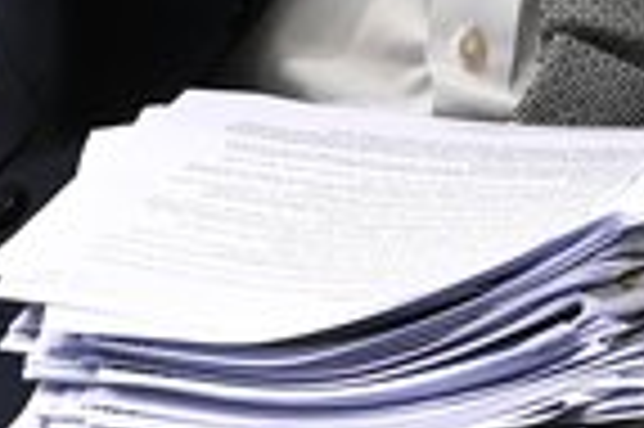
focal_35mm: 2271
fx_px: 40579
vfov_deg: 0.6
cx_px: 1401
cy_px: -748
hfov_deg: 0.9
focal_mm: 400
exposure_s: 1/200
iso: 2500
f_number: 4
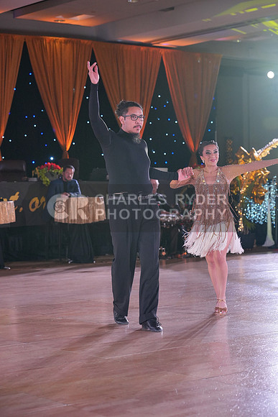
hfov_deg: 16.9
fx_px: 938
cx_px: 139
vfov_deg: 25.1
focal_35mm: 81
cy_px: 208
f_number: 4
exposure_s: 1/400
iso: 2000
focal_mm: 81
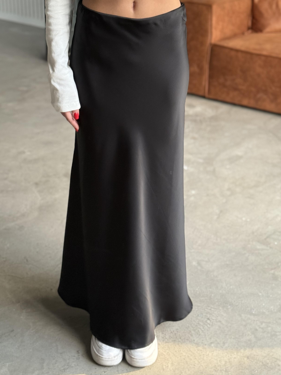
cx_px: 125
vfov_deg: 32.1
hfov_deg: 24.4
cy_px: 149
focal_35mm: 60
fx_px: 649
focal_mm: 6.76
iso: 250
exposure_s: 1/60
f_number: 1.78
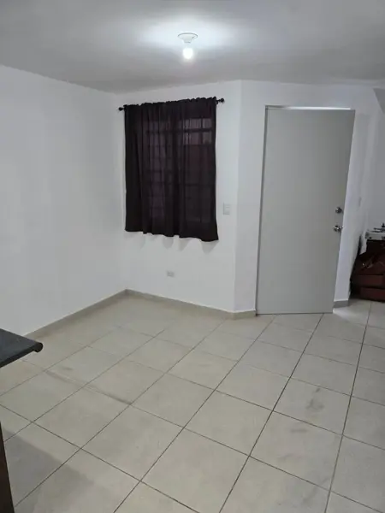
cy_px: 256
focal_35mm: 23
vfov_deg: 73.9
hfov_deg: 58.9
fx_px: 341
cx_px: 192
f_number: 1.8
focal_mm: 5.4
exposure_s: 1/120
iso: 250
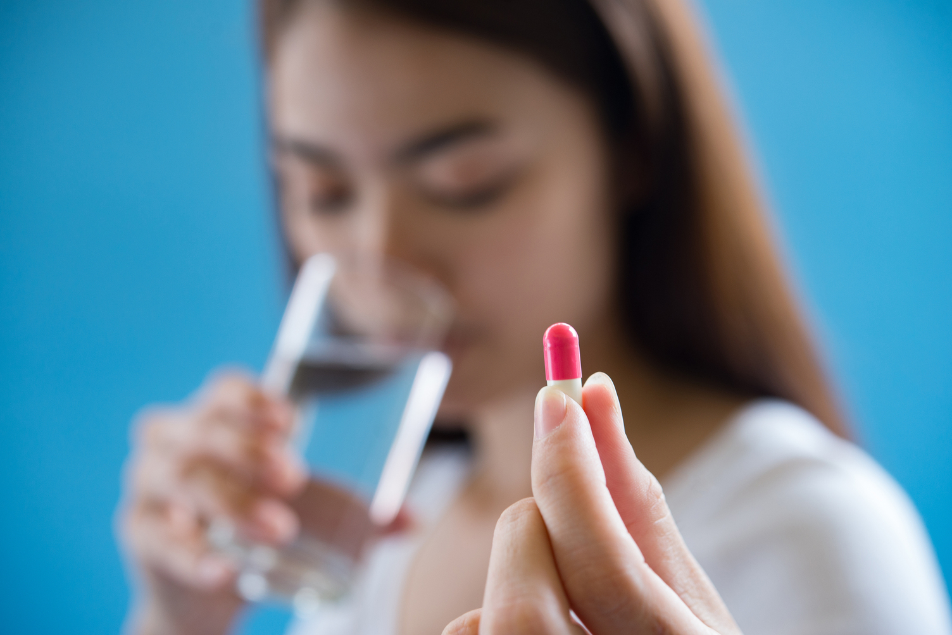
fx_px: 1587
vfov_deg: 22.6
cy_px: 318
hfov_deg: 33.4
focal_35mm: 60
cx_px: 476
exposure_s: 1/100
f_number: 5
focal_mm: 60
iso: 400
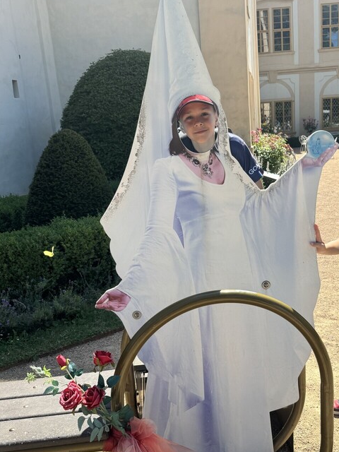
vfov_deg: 51.2
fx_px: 470
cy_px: 253
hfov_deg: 39.1
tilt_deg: -15.0
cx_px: 230
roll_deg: +2.7
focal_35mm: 36
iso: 80
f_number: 1.78
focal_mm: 6.76
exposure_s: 1/2506
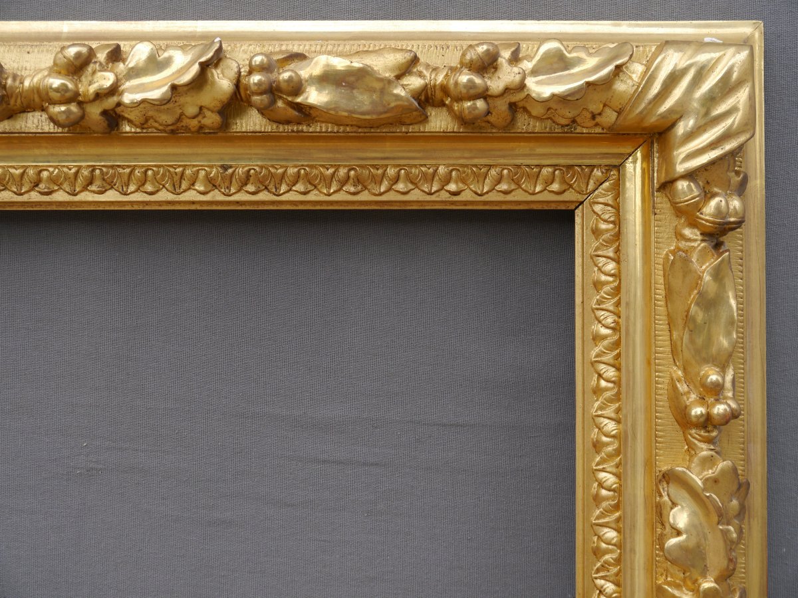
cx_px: 399
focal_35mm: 50
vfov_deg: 29.1
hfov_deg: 38.2
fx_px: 1153
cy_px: 299
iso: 200
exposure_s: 1/160
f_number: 6.3
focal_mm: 25
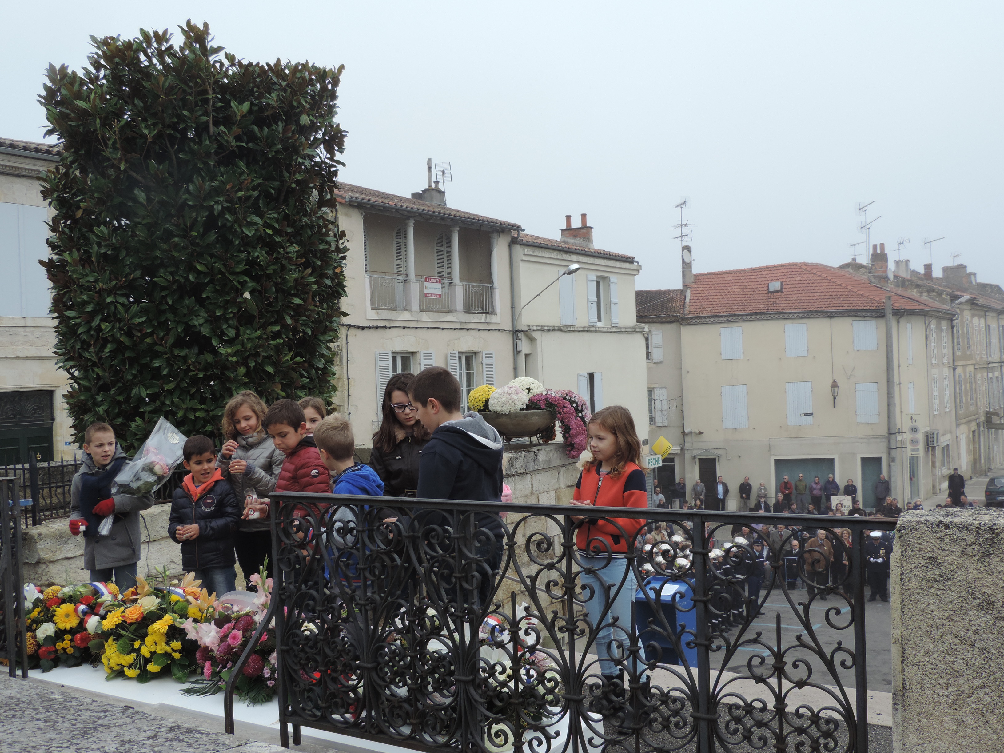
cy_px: 376
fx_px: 1015
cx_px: 502
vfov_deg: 40.7
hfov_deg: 52.6
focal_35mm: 35
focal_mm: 6.2
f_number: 3.3
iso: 80
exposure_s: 1/320
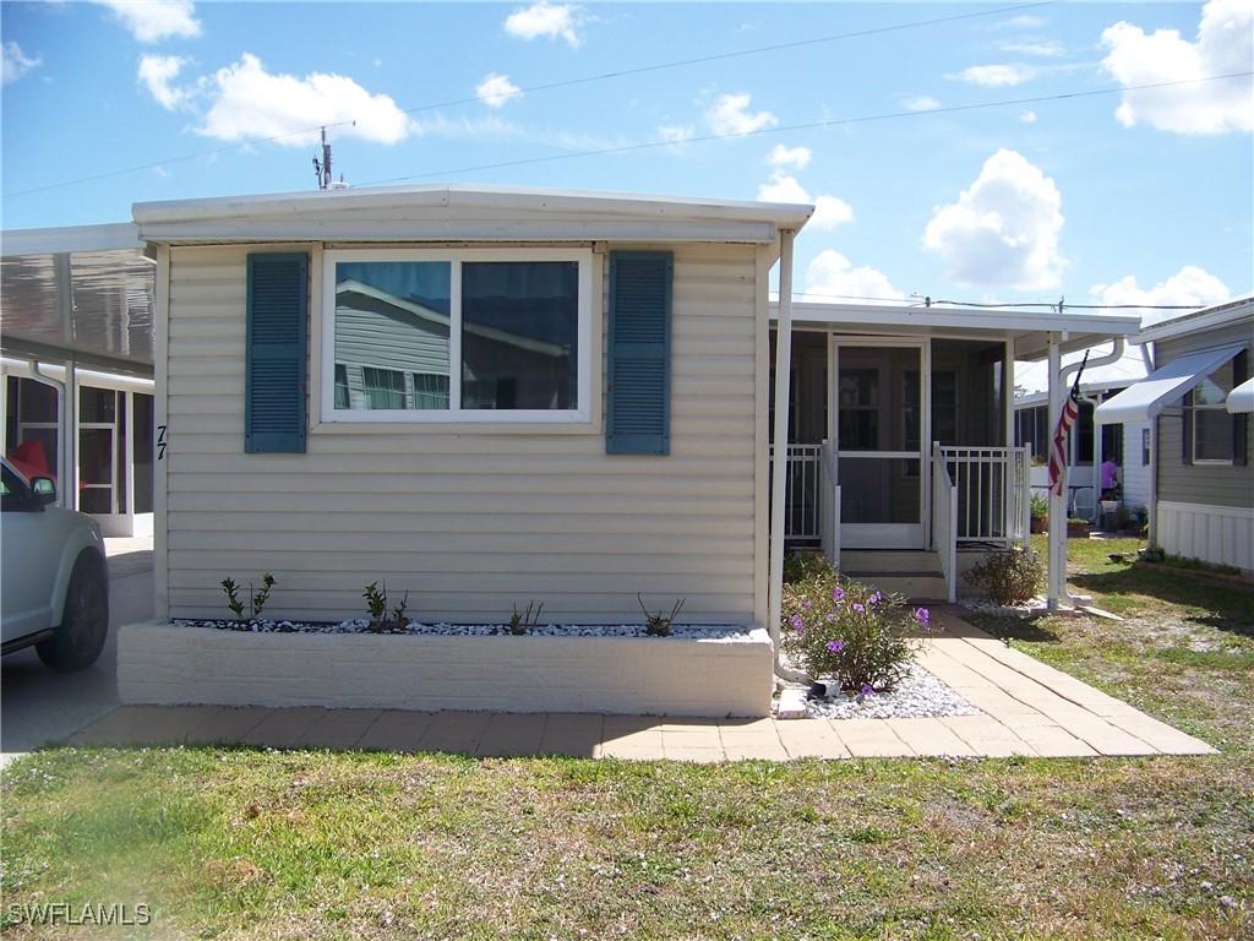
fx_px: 1304
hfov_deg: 51.4
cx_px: 627
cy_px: 470
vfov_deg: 39.7
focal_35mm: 36
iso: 64
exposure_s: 1/800
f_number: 2.8
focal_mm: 5.85
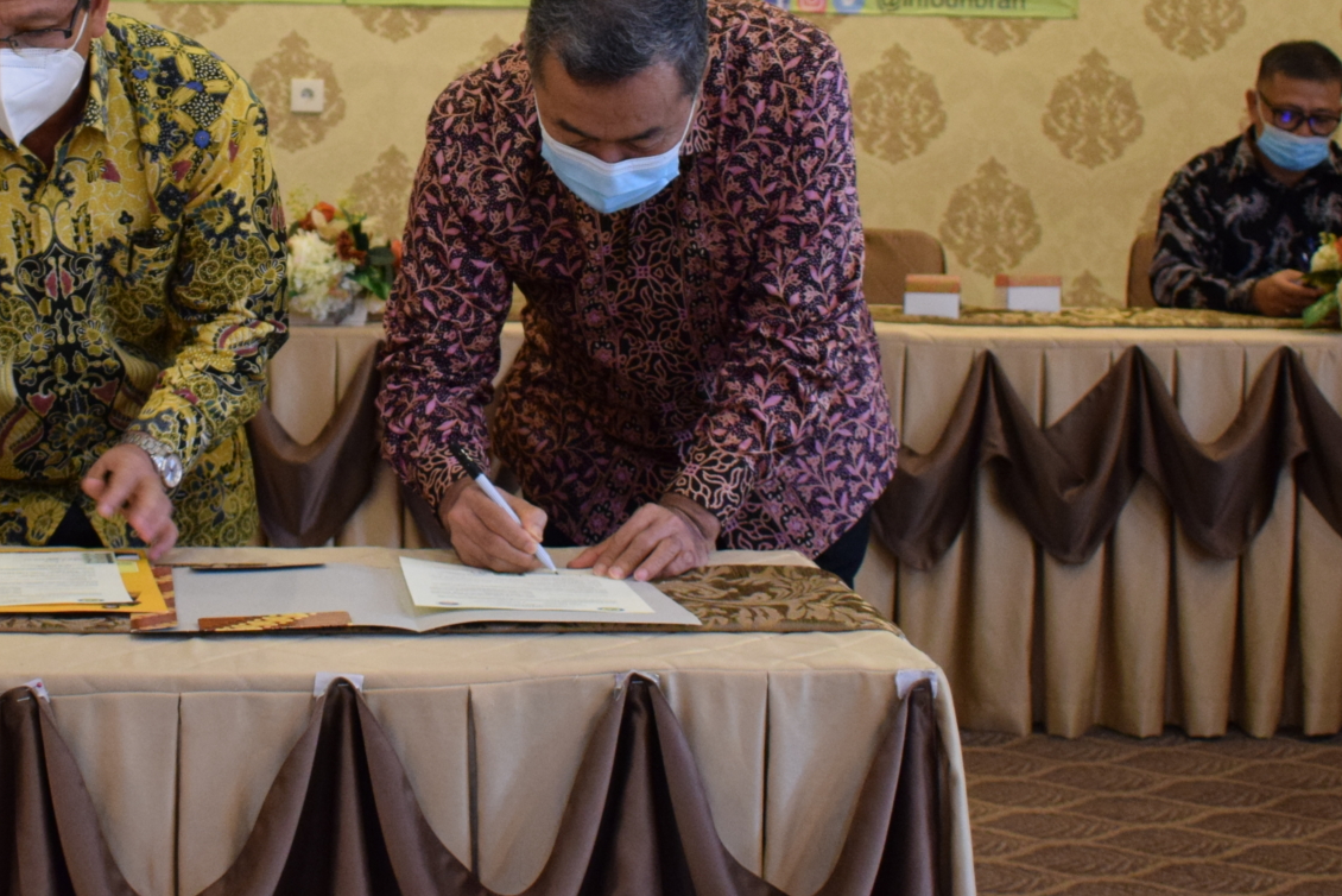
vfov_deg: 17.3
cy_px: 165
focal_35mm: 78
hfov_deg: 25.7
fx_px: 2913
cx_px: 367
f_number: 3.8
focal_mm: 23
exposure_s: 1/60
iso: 1600
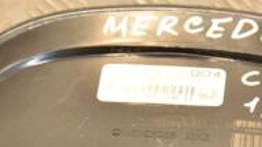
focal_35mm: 246
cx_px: 149
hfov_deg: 8.8
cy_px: 182
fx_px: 1709
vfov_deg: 4.9
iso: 800
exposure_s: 1/160
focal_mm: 50
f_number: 5
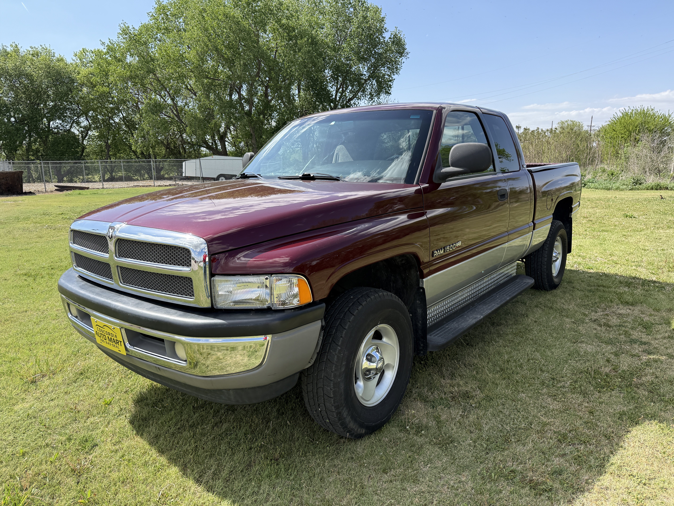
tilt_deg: -10.4
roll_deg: +1.3
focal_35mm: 24
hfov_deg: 71.6
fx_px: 467
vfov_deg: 56.8
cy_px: 253
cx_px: 337
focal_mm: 6.76
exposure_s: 1/2907
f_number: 1.78
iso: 100
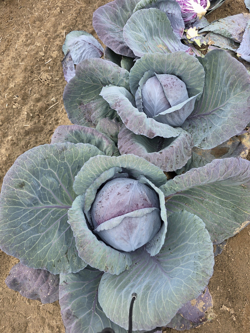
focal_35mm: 23
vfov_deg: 73.9
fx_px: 221
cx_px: 125
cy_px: 166
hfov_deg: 58.9
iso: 32
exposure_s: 1/359
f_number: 1.7
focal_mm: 6.3
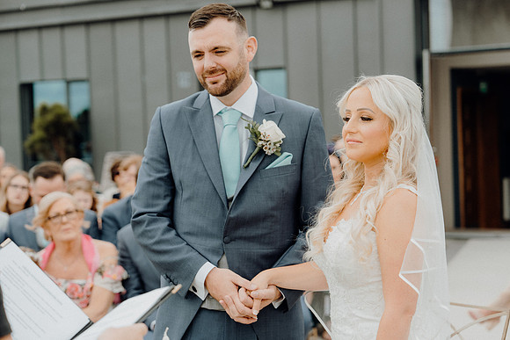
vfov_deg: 19.5
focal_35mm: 70
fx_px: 992
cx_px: 255
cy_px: 170
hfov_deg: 28.8
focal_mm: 70
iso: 125
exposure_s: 1/400
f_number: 3.5
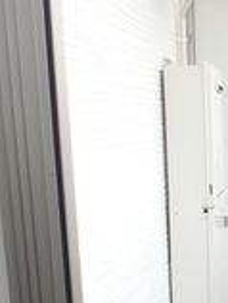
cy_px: 338
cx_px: 245
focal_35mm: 85
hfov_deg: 16.9
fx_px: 744
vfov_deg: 21.7
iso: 125
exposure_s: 1/160
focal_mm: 3.7
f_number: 3.5
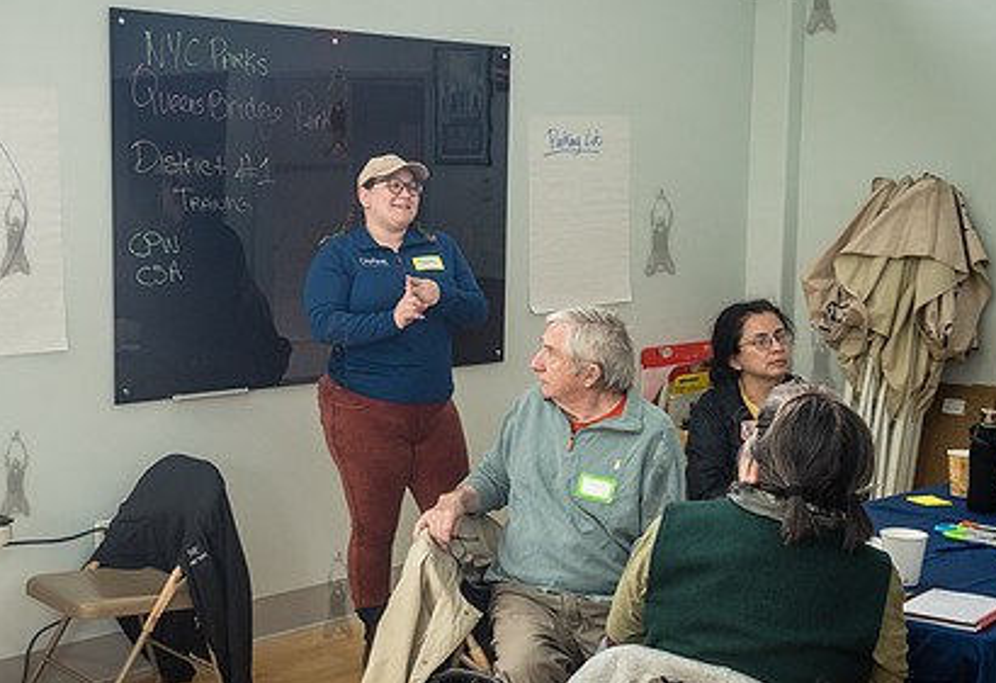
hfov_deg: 37.0
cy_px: 365
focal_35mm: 53
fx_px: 1479
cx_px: 373
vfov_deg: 26.0
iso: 1250
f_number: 5
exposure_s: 1/200
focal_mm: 35
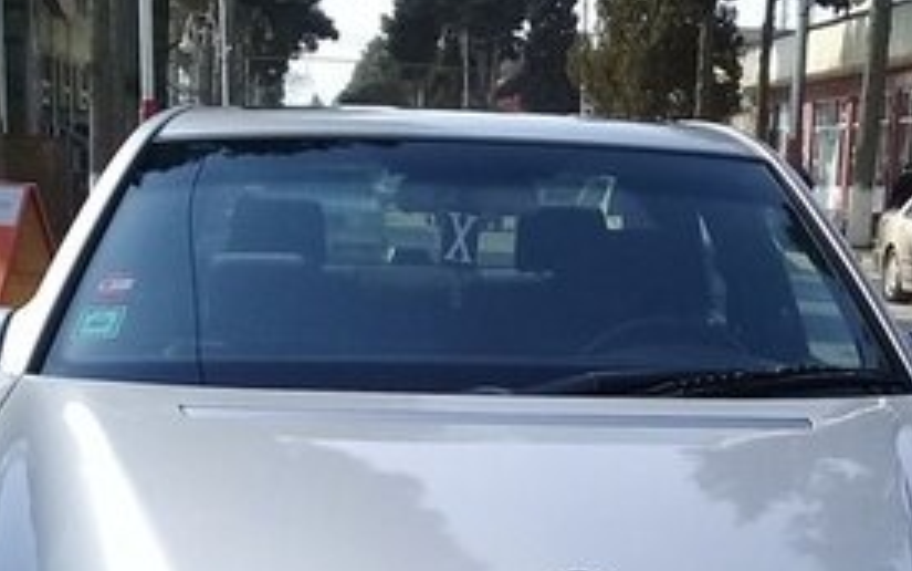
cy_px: 742
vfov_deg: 15.7
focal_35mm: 79
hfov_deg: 26.1
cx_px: 468
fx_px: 1964
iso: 50
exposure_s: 1/757
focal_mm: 3.3
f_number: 2.2
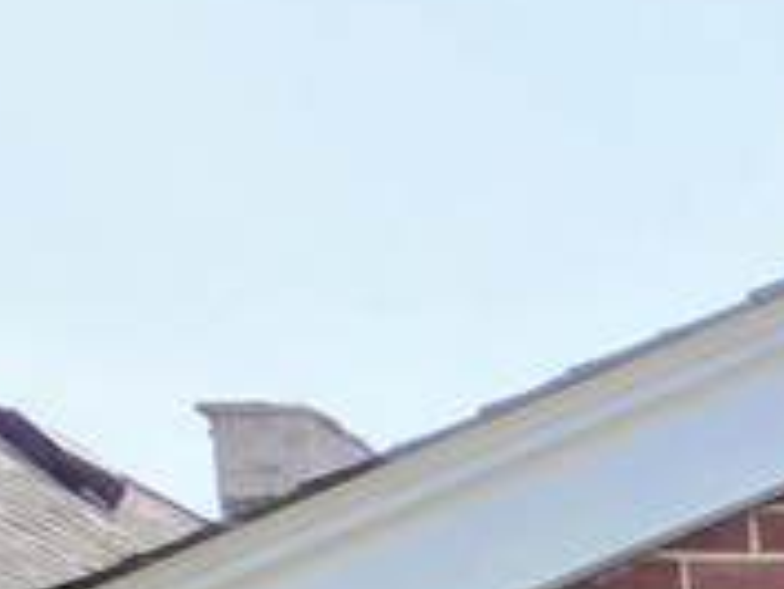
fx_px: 2130
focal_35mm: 94
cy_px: 1847
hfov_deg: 11.6
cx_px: 2334
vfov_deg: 10.4
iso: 50
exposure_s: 1/2134
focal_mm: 2.2
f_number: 2.2
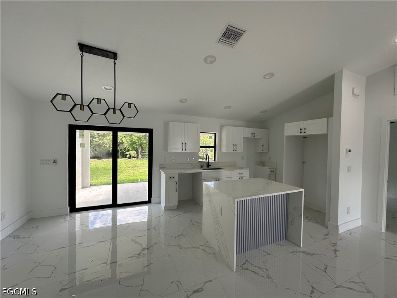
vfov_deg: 85.7
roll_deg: -0.9
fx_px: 161
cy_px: 149
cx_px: 198
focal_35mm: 14
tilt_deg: -0.3
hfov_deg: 102.1
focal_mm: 2.22
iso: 50
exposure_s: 1/120
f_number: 2.2
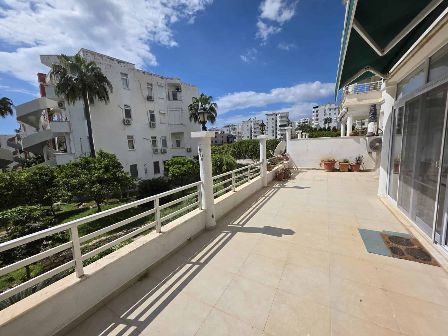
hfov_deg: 106.2
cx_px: 224
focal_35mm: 13
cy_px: 168
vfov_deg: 89.9
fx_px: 168
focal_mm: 2.2
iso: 40
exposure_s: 1/4744
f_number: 1.9
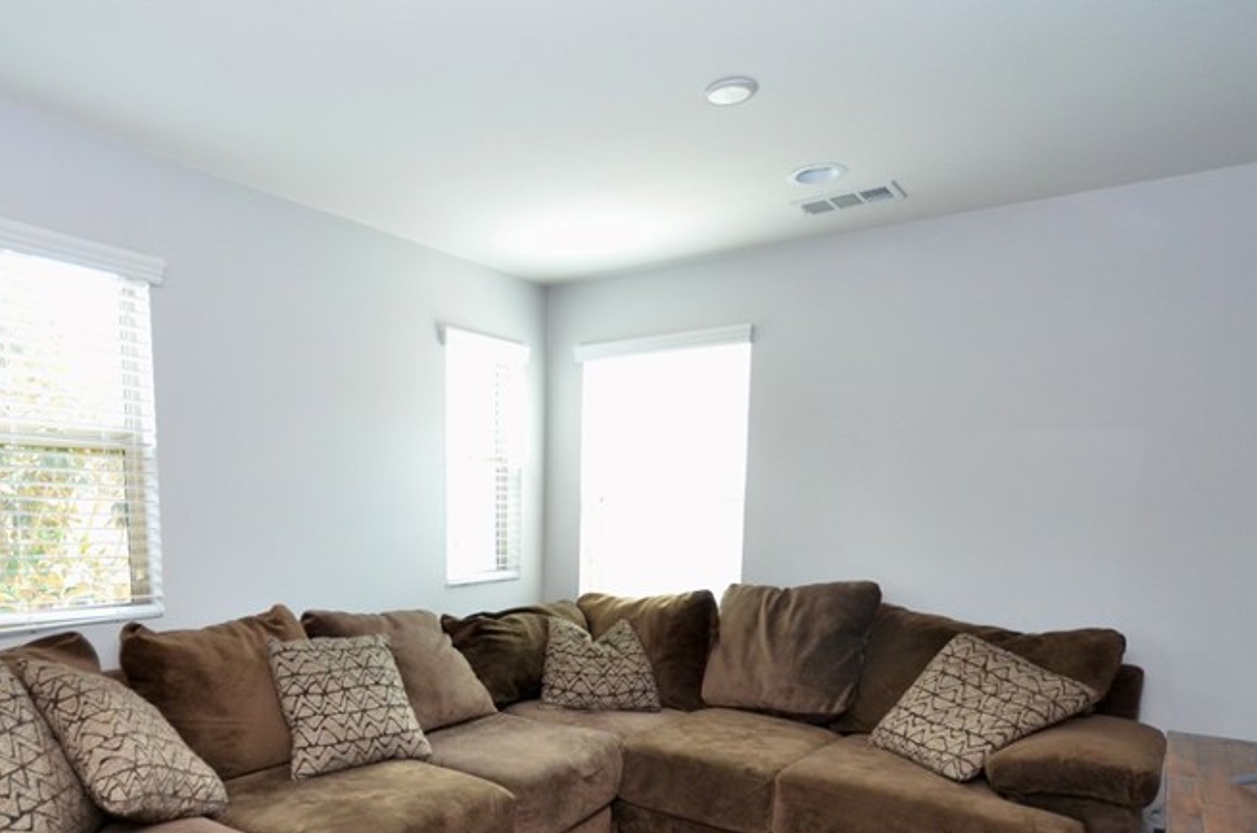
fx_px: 898
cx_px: 478
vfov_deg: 48.2
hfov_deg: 68.9
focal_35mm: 26
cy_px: 607
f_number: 4.2
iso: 800
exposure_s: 1/60
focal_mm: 11
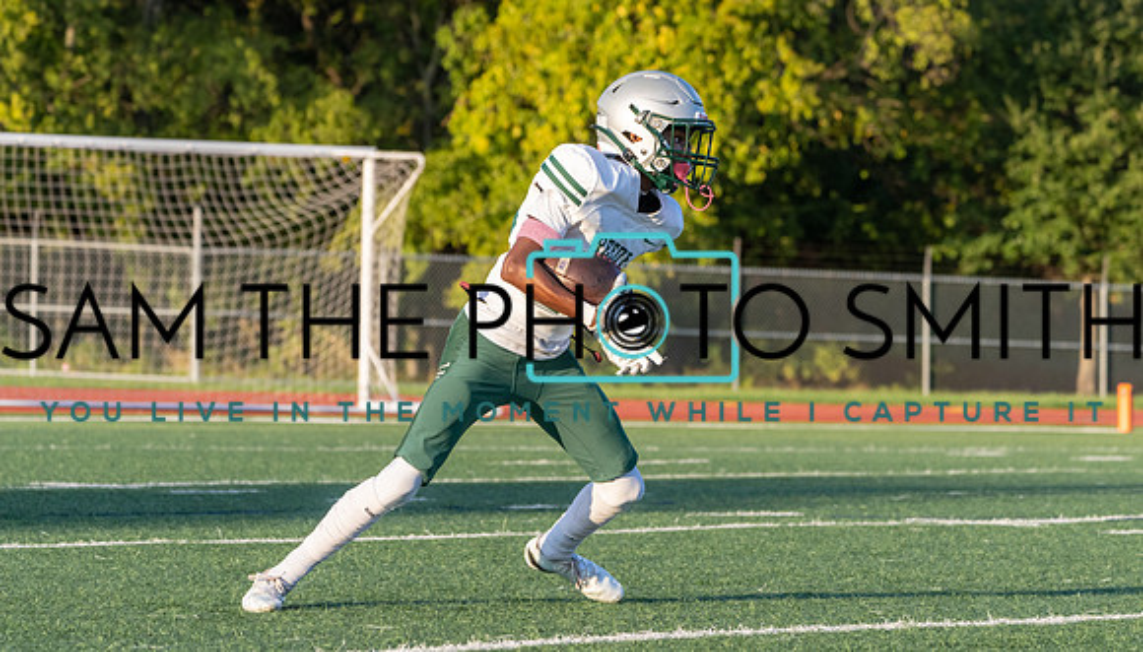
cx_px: 617
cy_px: 245
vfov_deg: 6.1
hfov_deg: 10.7
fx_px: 6101
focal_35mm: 201
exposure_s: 1/1250
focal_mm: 177
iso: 1250
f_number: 7.1
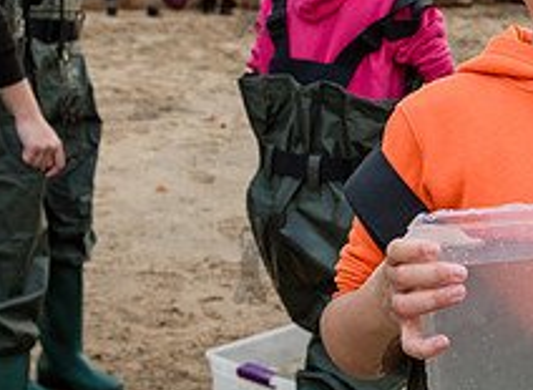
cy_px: 97
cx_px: 569
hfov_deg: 21.2
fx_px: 1358
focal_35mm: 89
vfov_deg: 16.2
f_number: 4.5
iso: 800
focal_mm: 29
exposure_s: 1/200
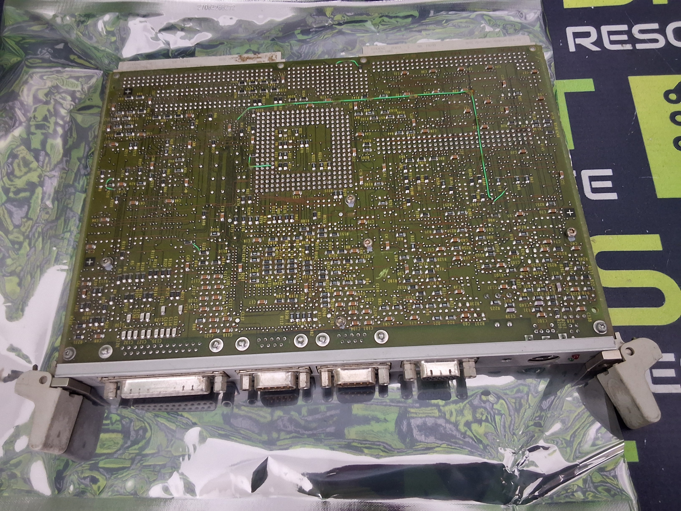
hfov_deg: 63.4
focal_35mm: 28
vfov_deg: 49.7
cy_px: 256
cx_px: 340
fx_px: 551
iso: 320
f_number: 1.9
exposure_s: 1/24
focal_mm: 2.91
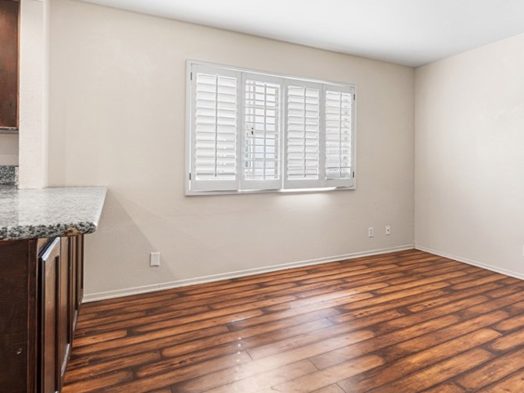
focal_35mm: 22
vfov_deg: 60.7
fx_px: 333
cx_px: 350
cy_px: 163
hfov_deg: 74.0
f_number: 8
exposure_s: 1/4
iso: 320
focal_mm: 10
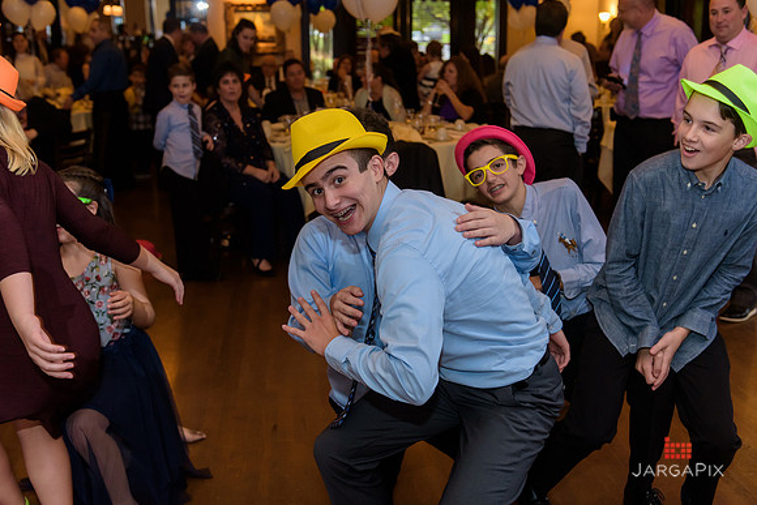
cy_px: 252
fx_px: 883
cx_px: 378
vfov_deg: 31.9
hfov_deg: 46.4
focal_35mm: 42
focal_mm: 42
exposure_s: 1/125
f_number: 3.2
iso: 1600
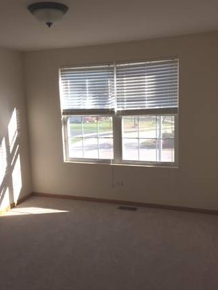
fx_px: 269
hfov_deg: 44.1
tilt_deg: -10.1
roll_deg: +3.2
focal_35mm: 32
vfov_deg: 56.8
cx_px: 100
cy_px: 135
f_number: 2.2
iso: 32
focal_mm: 4.15
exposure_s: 1/554
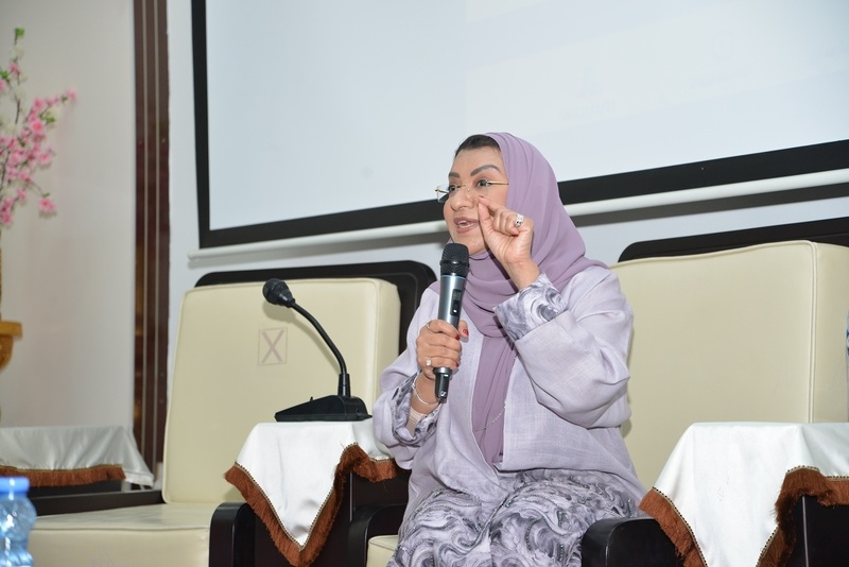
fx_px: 2005
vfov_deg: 16.1
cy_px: 284
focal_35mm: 85
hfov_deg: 23.9
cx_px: 424
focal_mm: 85
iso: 1000
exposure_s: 1/200
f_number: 4.5
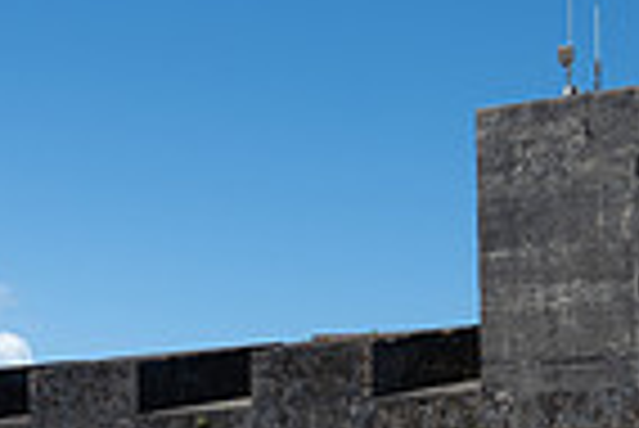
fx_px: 1741
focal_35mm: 98
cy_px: 619
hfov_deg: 20.8
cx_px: 243
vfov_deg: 13.3
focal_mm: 24
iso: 80
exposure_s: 1/125
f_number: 8
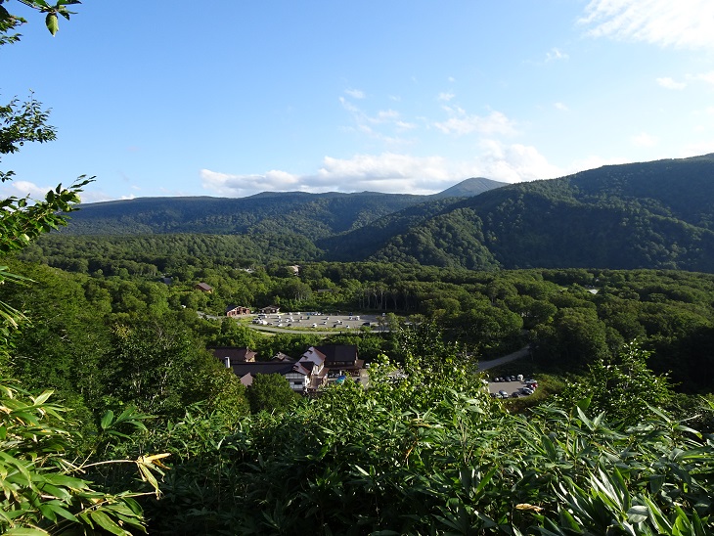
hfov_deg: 71.6
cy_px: 268
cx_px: 357
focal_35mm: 24
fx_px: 495
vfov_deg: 56.8
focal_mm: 4.1
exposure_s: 1/500
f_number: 3.5
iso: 80
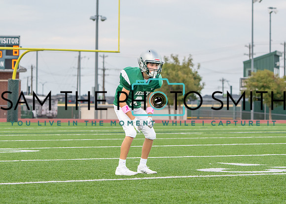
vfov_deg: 8.7
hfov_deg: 12.1
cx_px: 139
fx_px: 1347
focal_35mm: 166
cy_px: 110
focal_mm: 100
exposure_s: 1/1600
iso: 1000
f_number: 4.5
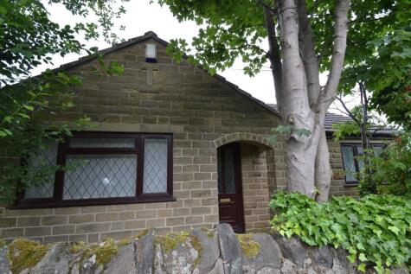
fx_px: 171
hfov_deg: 100.4
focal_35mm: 15
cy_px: 137
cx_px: 206
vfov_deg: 77.4
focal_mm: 10
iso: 250
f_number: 5.6
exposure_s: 1/125
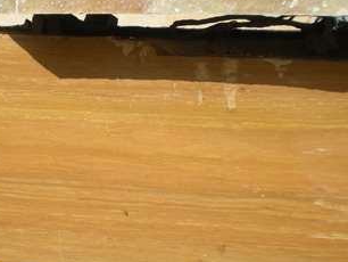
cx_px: 105
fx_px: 624
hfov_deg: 30.8
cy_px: 124
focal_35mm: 62
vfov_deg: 23.7
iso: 64
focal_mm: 6.3
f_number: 4.6
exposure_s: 1/366
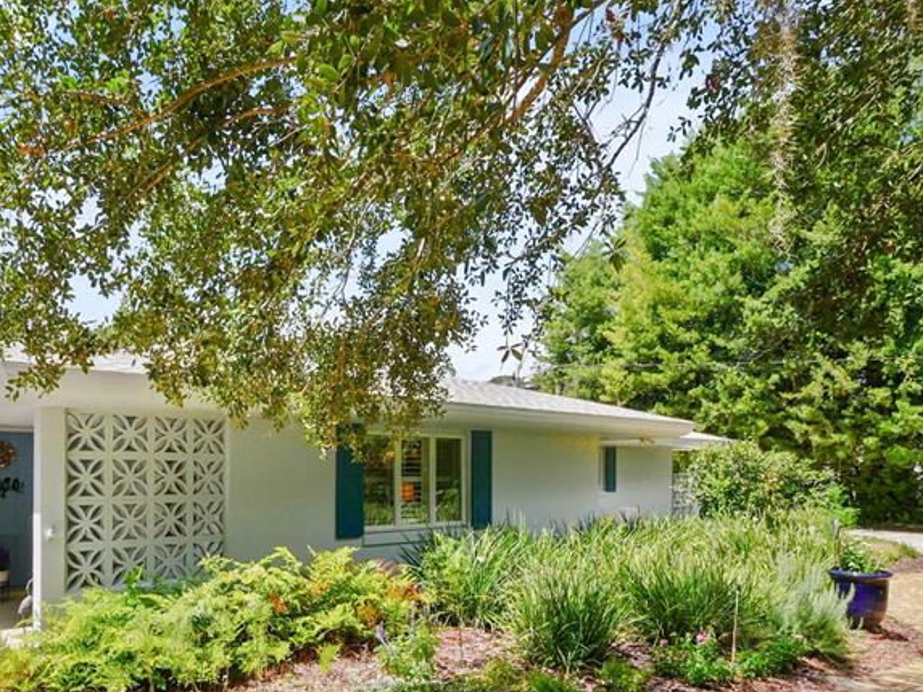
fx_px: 667
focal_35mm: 25
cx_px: 332
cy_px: 467
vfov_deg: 53.7
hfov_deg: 68.0
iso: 200
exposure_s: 1/320
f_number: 6.3
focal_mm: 7
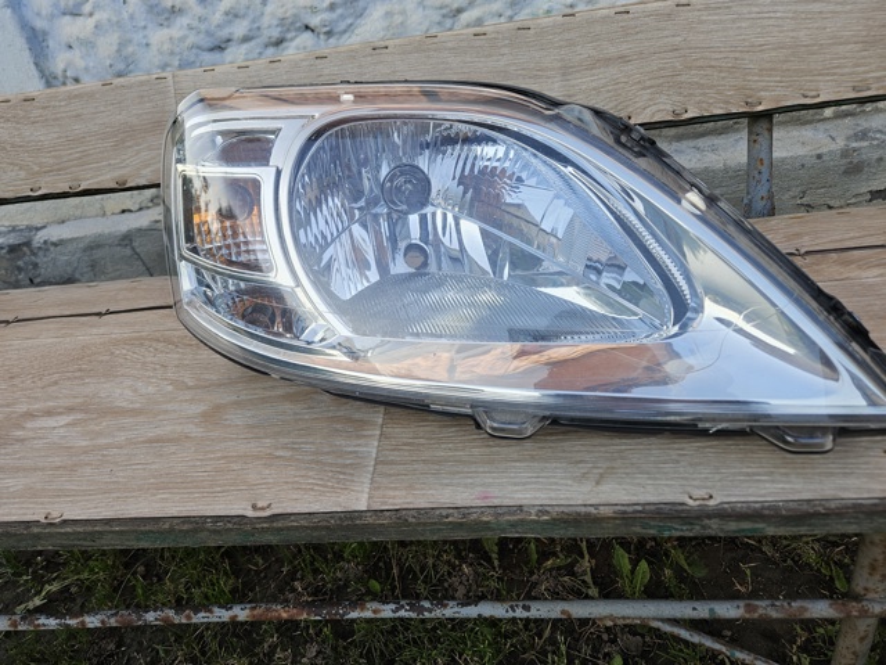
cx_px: 443
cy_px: 332
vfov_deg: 58.9
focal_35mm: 23
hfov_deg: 73.9
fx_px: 589
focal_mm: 5.4
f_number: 1.8
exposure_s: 1/359
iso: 100
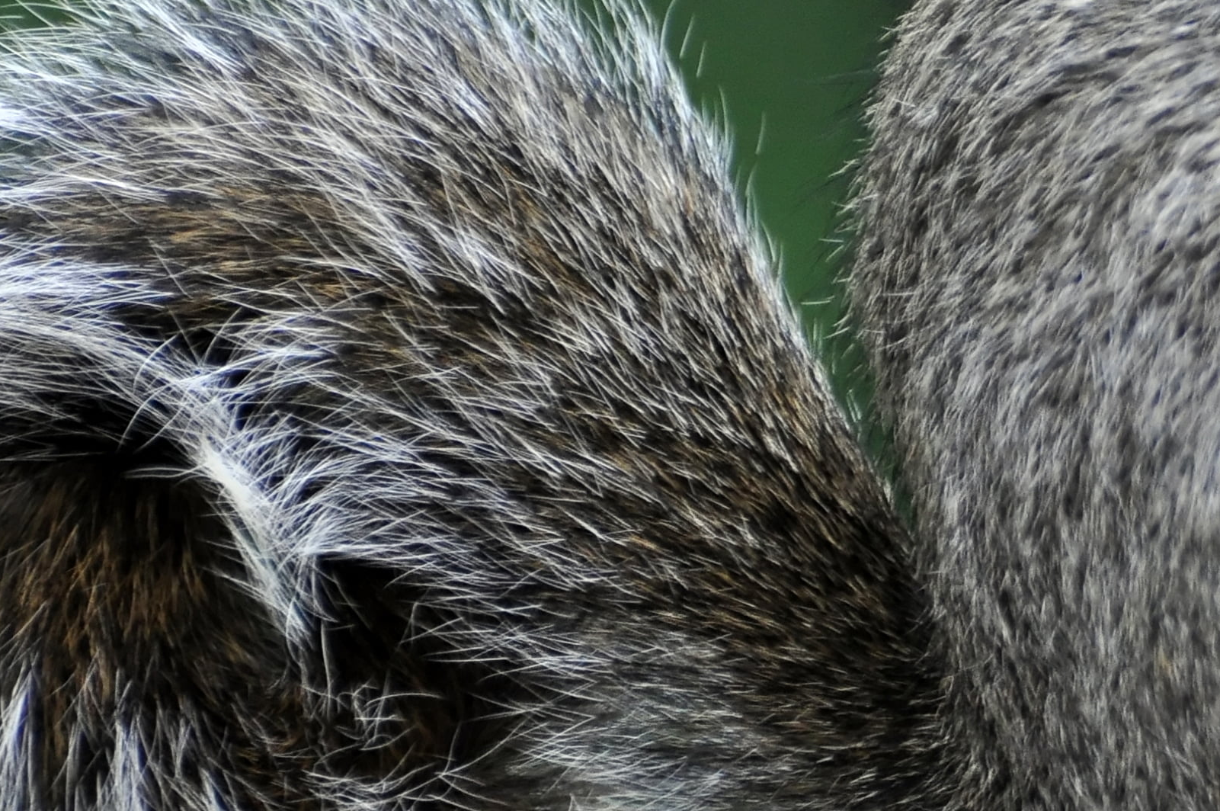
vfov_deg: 1.1
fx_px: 40794
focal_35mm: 1205
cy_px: 183
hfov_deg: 1.7
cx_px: 1285
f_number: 5.6
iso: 800
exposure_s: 1/800
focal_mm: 300
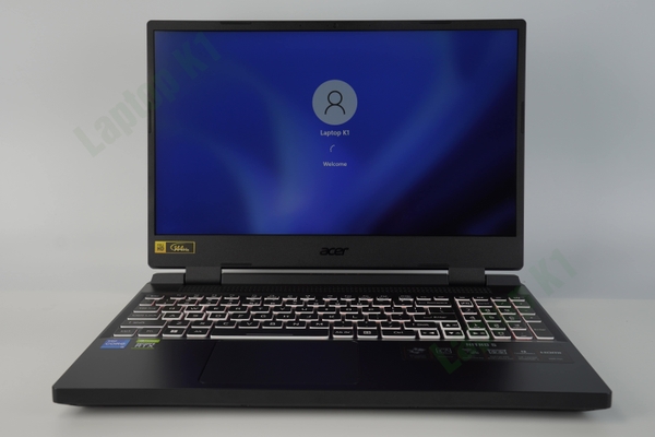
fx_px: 737
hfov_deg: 47.9
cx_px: 328
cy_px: 218
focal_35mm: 40
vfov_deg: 33.0
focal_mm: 27
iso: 100
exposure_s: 1/25
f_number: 7.1
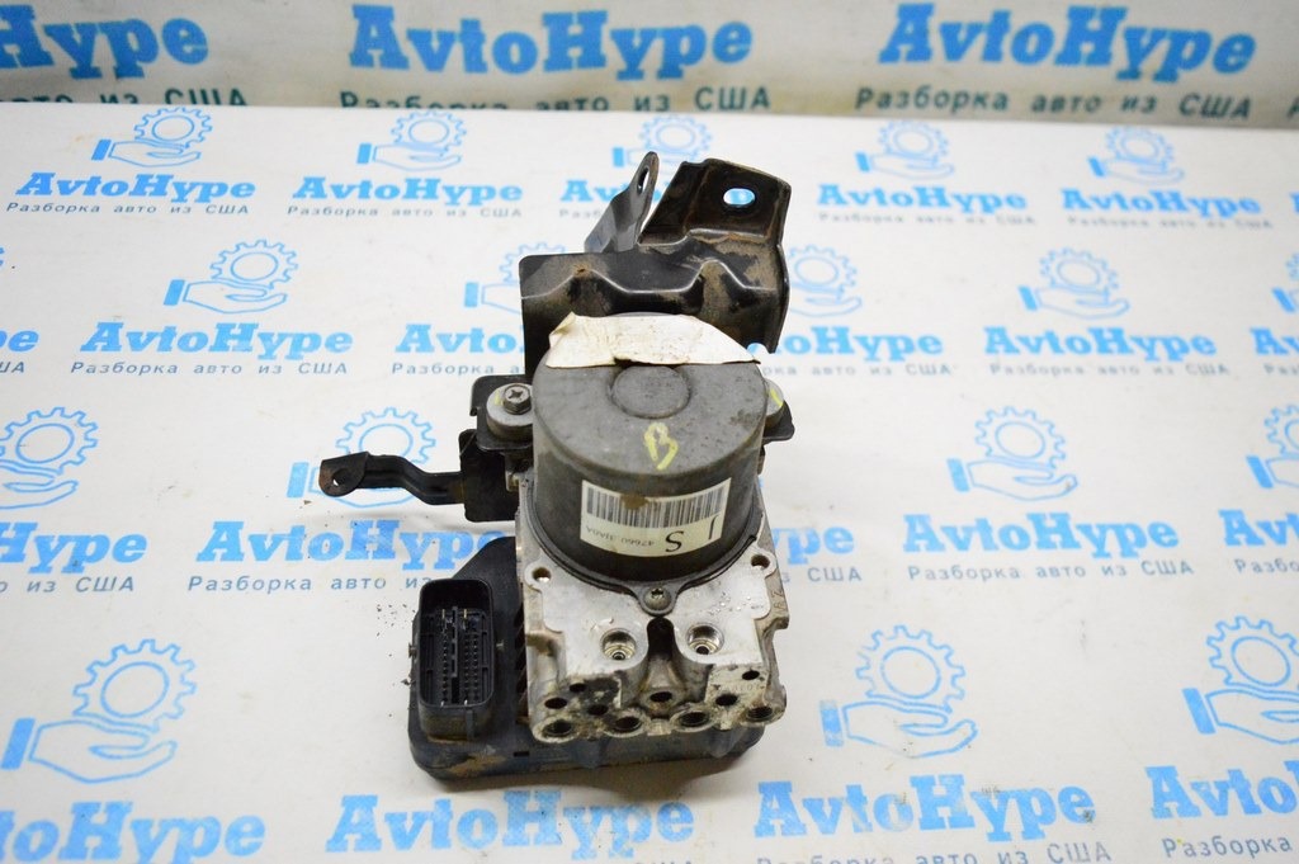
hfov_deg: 59.5
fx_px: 1136
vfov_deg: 41.6
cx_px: 650
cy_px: 432
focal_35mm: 32
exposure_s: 1/800
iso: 6400
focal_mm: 21
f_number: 3.8
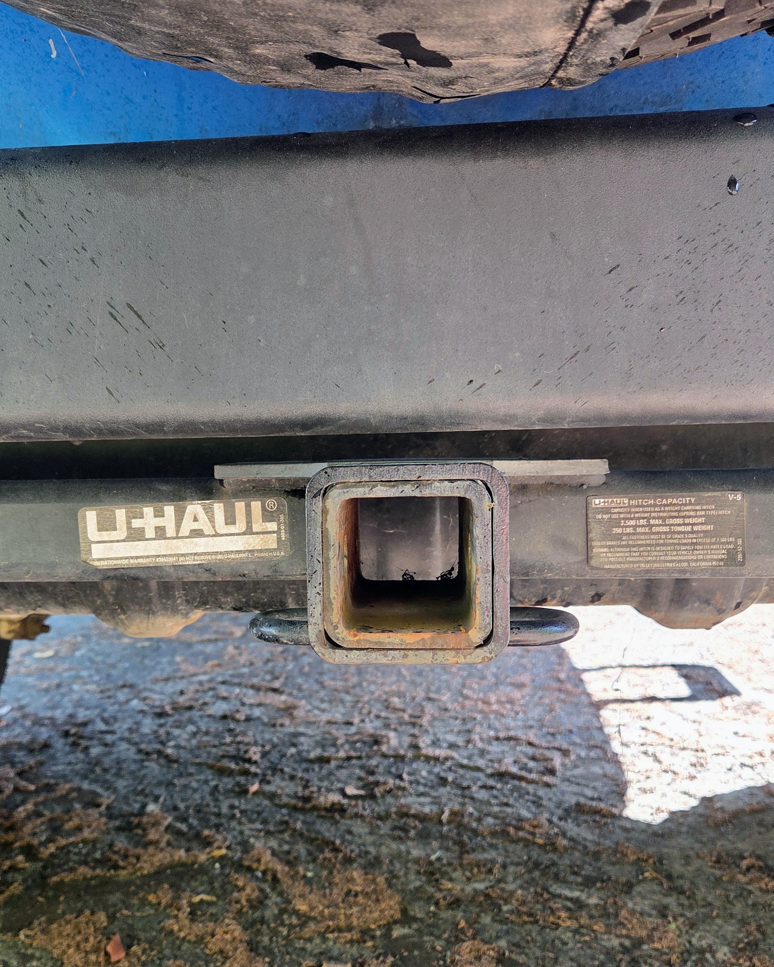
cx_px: 316
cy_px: 555
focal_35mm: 33
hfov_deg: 44.4
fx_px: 945
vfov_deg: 54.0
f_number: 1.8
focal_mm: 5.4
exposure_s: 1/180
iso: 100
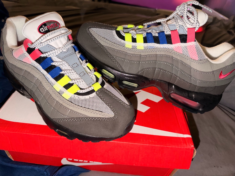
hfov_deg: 71.6
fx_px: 163
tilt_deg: -37.4
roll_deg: -10.0
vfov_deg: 56.8
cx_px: 118
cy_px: 88
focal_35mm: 24
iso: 50
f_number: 1.78
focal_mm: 6.76
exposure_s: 1/4
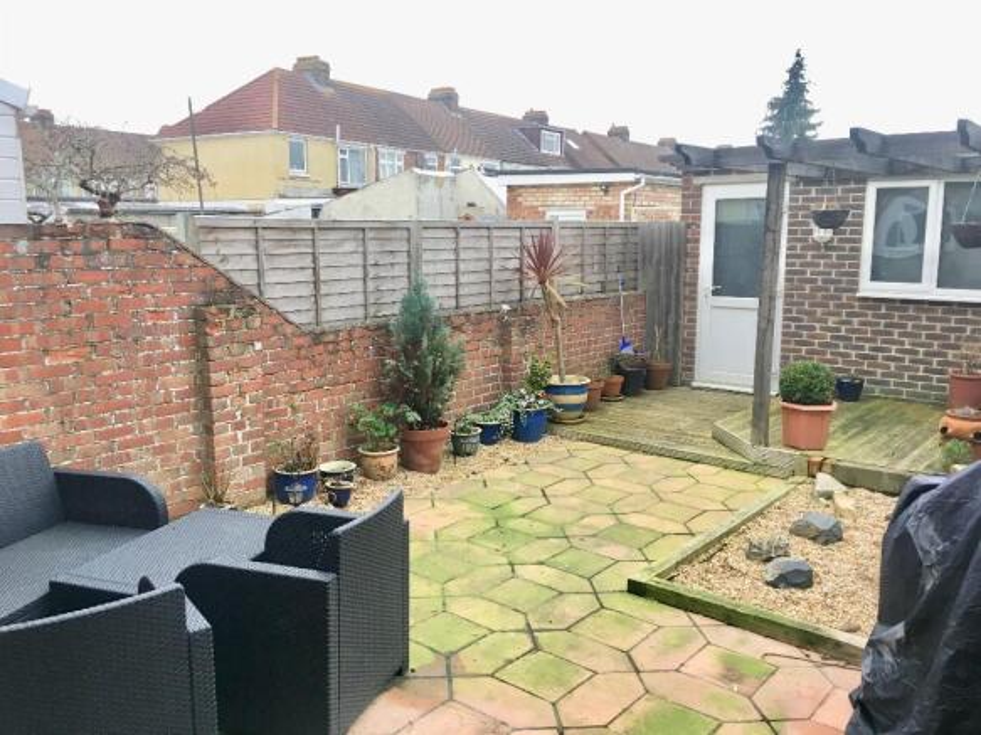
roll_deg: -0.1
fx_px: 822
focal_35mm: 29
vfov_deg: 48.2
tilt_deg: -9.6
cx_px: 490
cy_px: 368
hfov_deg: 61.7
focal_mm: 4.15
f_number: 2.2
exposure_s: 1/33
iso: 32
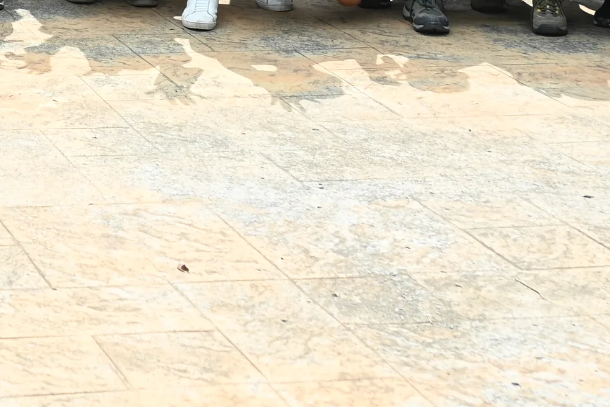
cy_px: -423
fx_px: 1864
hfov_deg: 17.2
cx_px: -244
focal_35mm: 110
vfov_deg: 11.2
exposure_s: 1/320
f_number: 4
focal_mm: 24
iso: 100
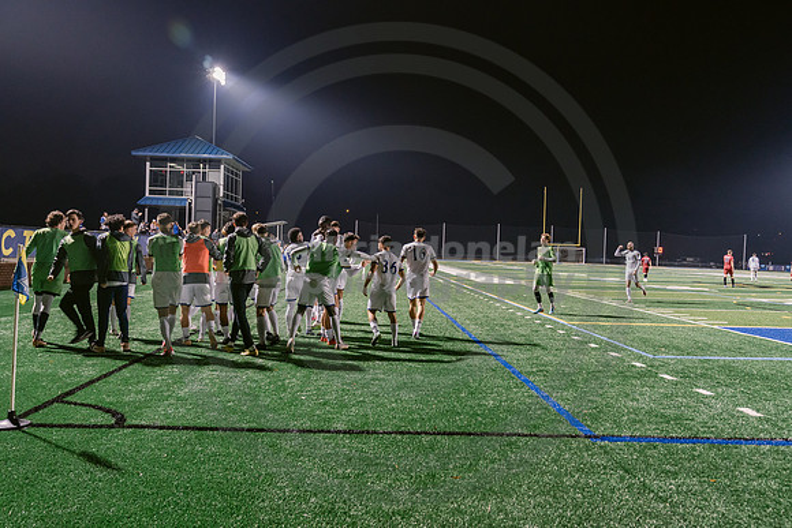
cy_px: 264
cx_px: 396
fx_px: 704
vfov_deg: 41.1
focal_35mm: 32
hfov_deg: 58.7
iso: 2500
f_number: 4.5
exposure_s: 1/100
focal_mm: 32
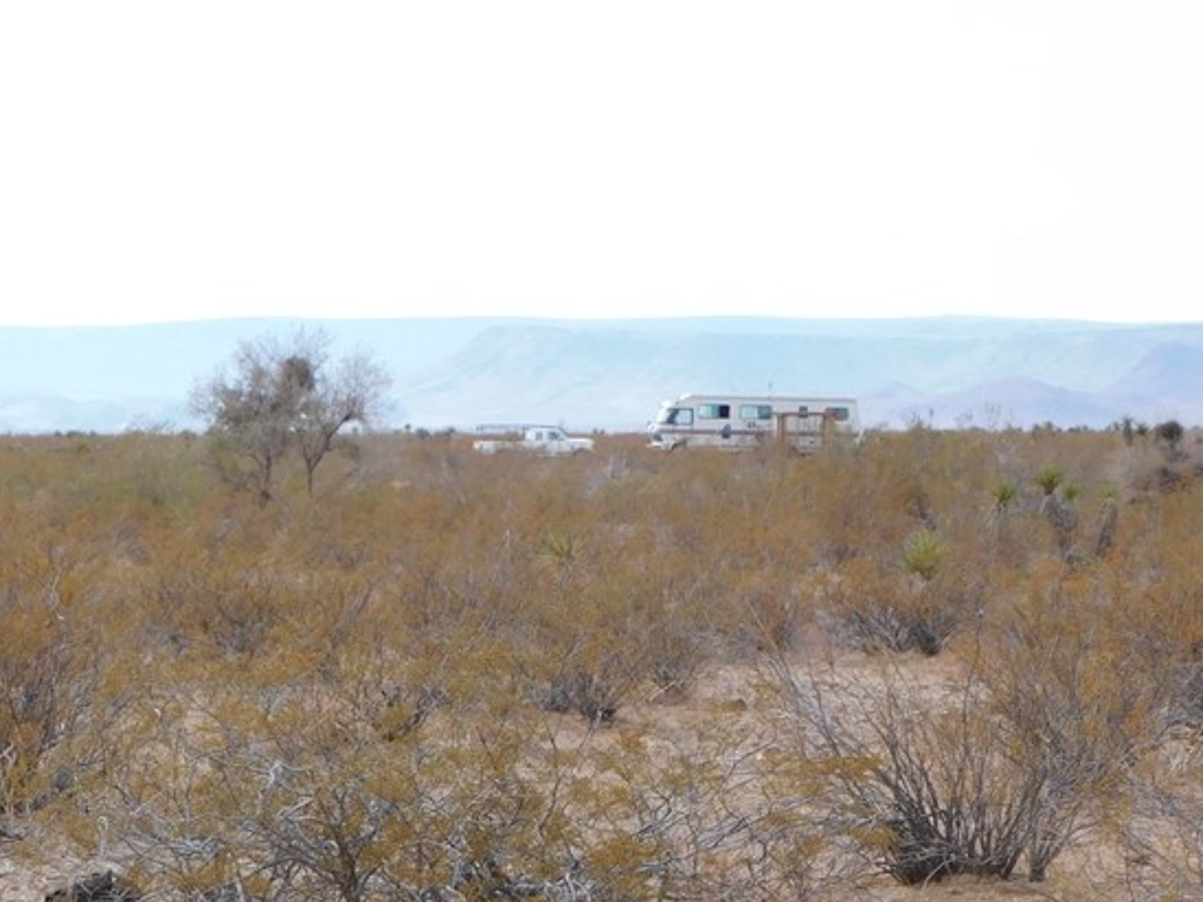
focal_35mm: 185
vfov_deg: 8.0
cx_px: 220
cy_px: 810
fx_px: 6429
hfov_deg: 10.7
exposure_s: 1/320
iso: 125
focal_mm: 17.6
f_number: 4.6
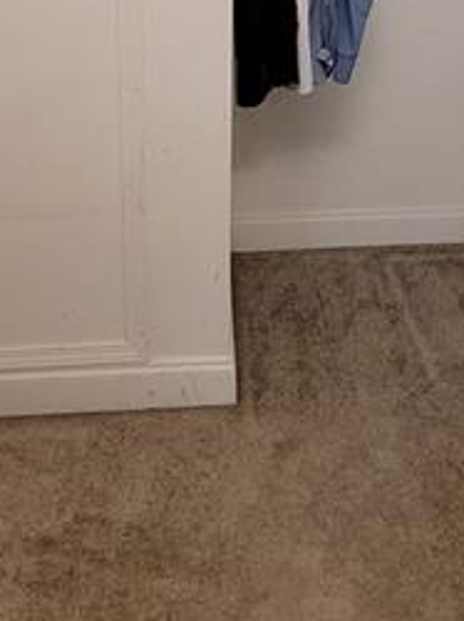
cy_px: -35
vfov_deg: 39.7
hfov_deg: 35.8
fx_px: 716
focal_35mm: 40
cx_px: 280
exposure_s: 1/59
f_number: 2.2
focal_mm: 2.2
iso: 400
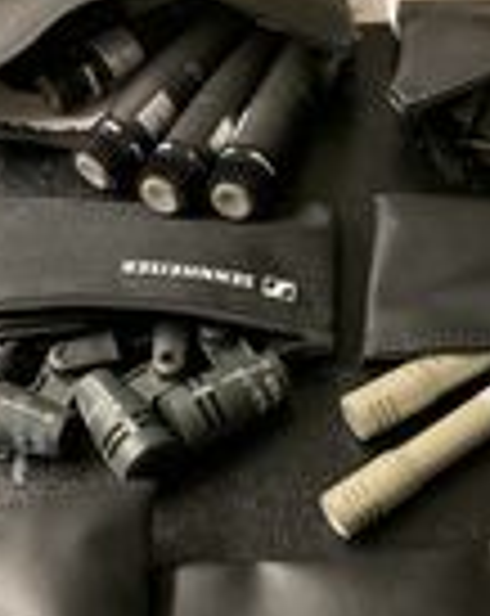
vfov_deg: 28.8
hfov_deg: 23.3
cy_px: 452
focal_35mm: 65
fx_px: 1182
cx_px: 324
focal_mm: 4.25
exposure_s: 1/50
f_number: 1.8
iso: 320
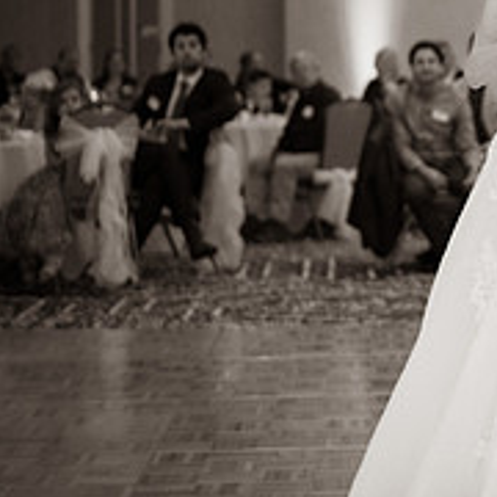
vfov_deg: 14.6
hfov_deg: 13.8
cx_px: 738
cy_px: 105
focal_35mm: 119
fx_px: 1933
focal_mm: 35
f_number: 1.2
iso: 3200
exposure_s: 1/320
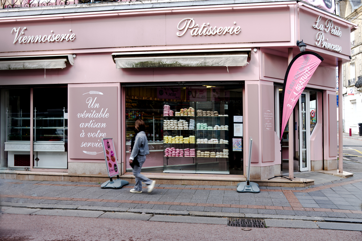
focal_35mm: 30
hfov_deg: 61.9
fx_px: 302
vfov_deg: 43.6
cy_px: 120
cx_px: 181
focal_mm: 30
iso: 100
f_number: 6.3
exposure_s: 1/80
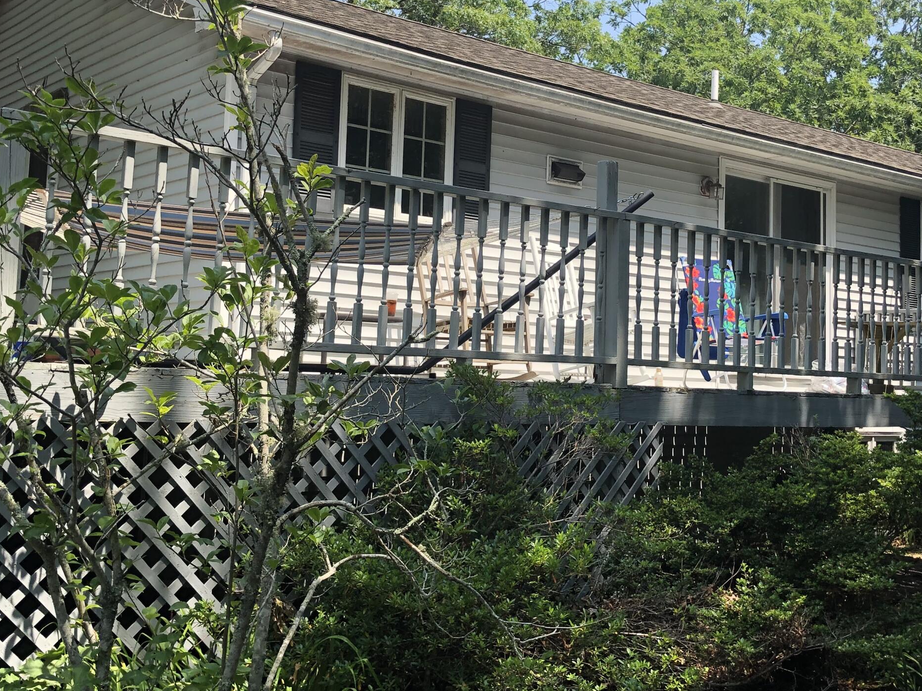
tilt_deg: +6.1
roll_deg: -1.3
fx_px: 1199
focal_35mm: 45
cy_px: 269
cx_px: 504
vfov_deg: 32.1
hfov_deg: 42.0
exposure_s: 1/783
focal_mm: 3.99
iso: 20
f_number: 1.8
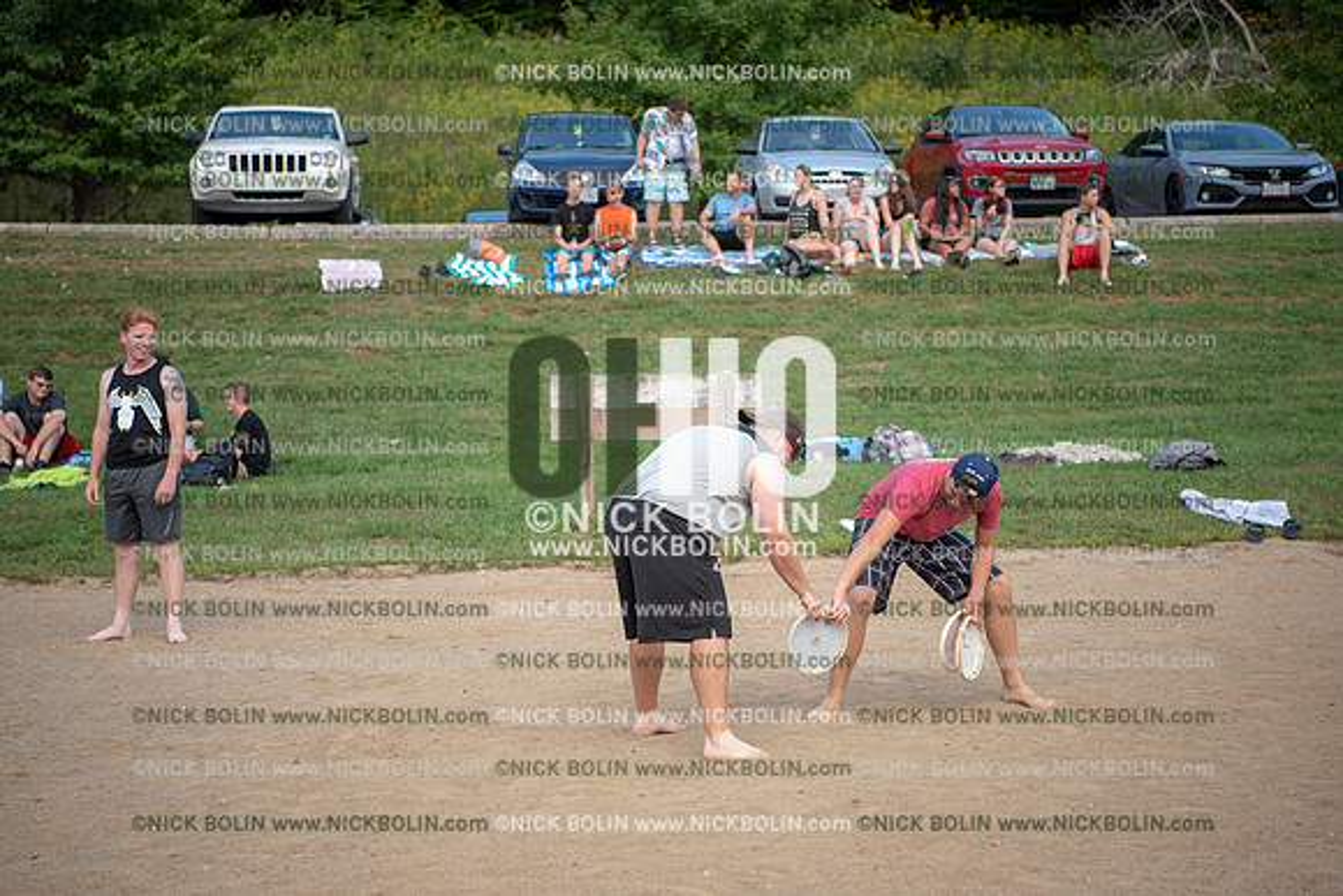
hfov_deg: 28.8
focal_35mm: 70
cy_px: 448
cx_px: 672
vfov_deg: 19.5
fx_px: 2612
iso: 160
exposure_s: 1/320
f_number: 3.2
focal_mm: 70
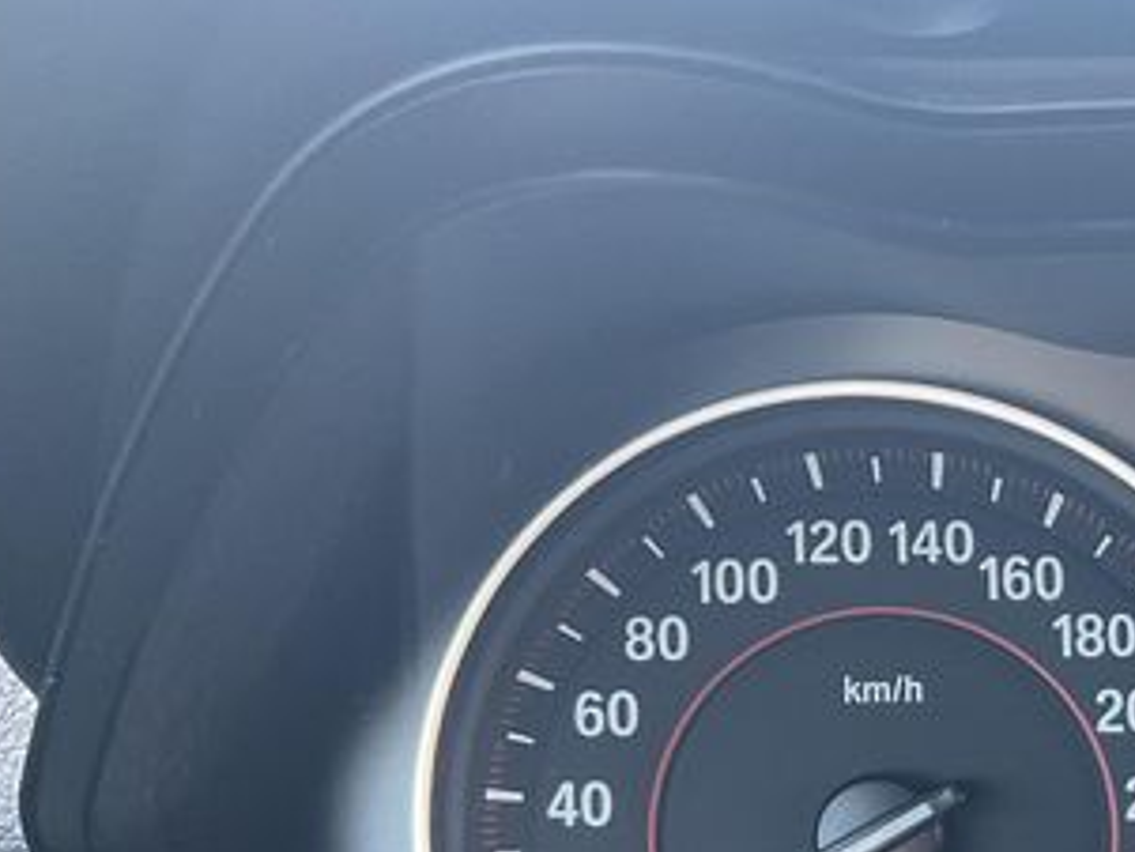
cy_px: 795
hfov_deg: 22.7
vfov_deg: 18.8
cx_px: 1456
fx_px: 2526
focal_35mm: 77
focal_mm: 3
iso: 80
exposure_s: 1/60
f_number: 1.8
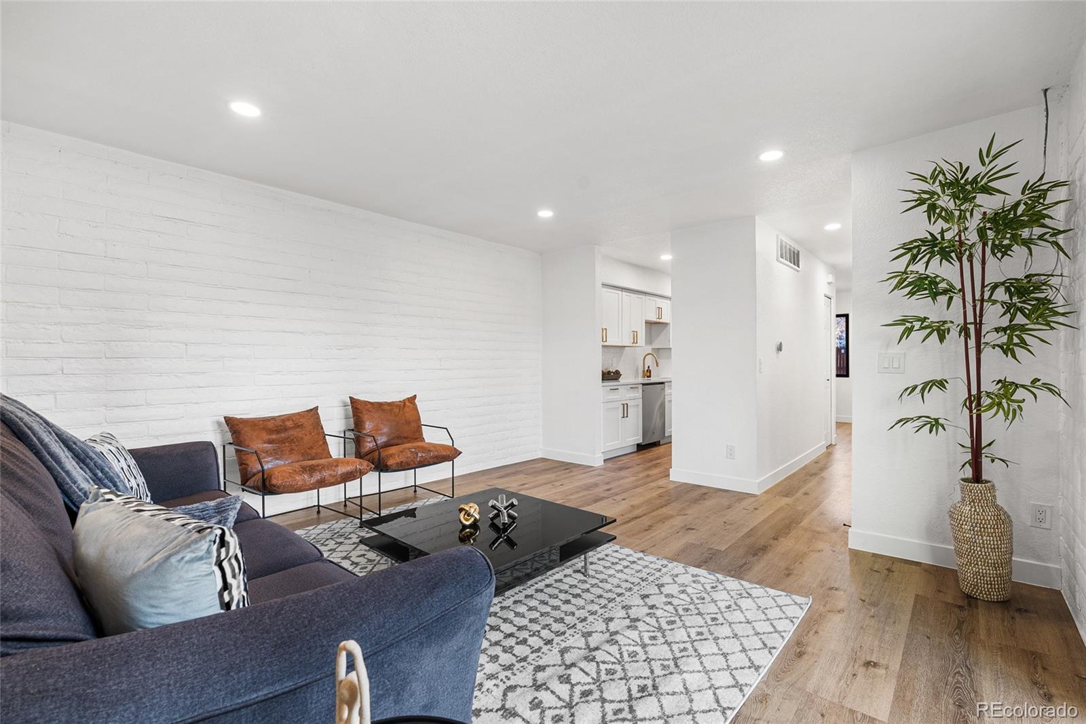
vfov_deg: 73.8
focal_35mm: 16
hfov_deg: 96.7
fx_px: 483
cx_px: 543
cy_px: 362
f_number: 8
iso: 200
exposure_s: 1/2
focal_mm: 16
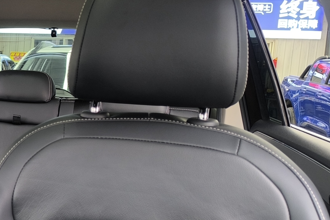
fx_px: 523
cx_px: -29
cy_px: 133
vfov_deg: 23.7
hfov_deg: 31.3
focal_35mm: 57
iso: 500
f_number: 1.65
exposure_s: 1/100
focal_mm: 6.14
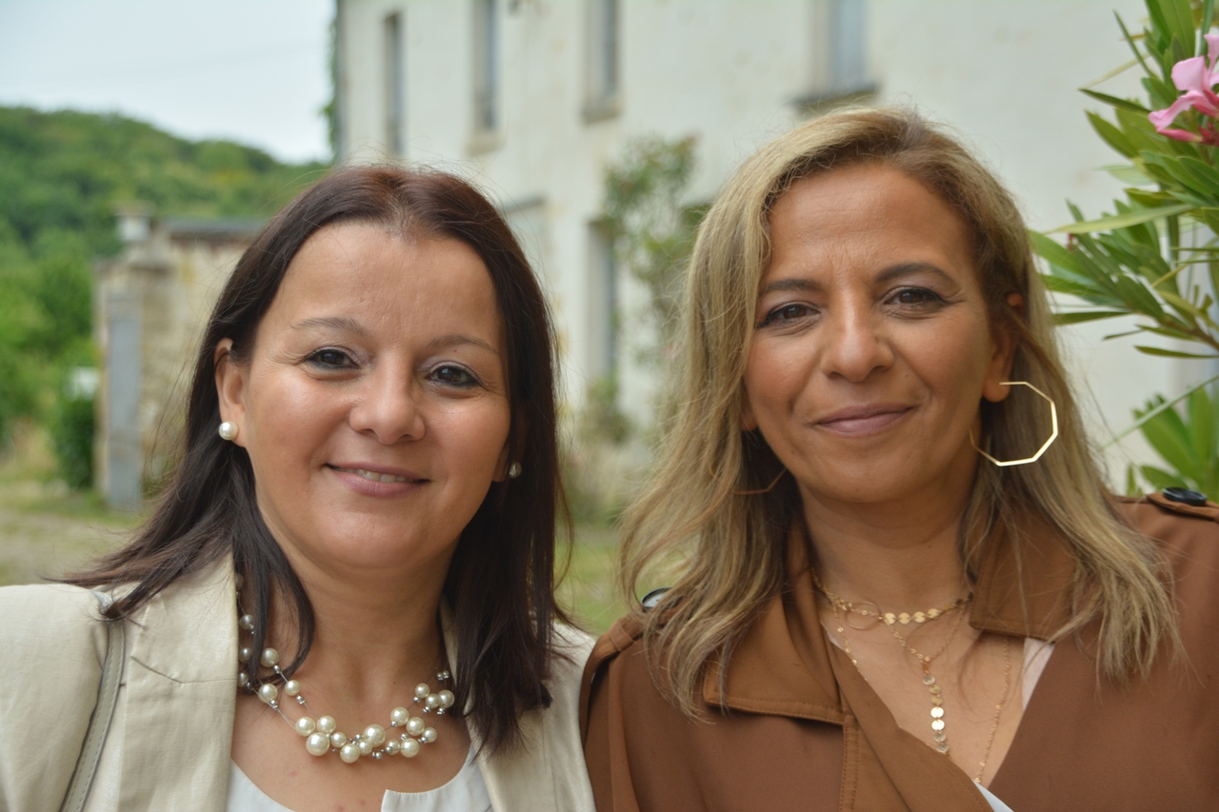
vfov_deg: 15.2
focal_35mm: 90
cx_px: 610
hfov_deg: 22.6
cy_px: 406
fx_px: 3047
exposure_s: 1/320
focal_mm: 60
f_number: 5
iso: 400
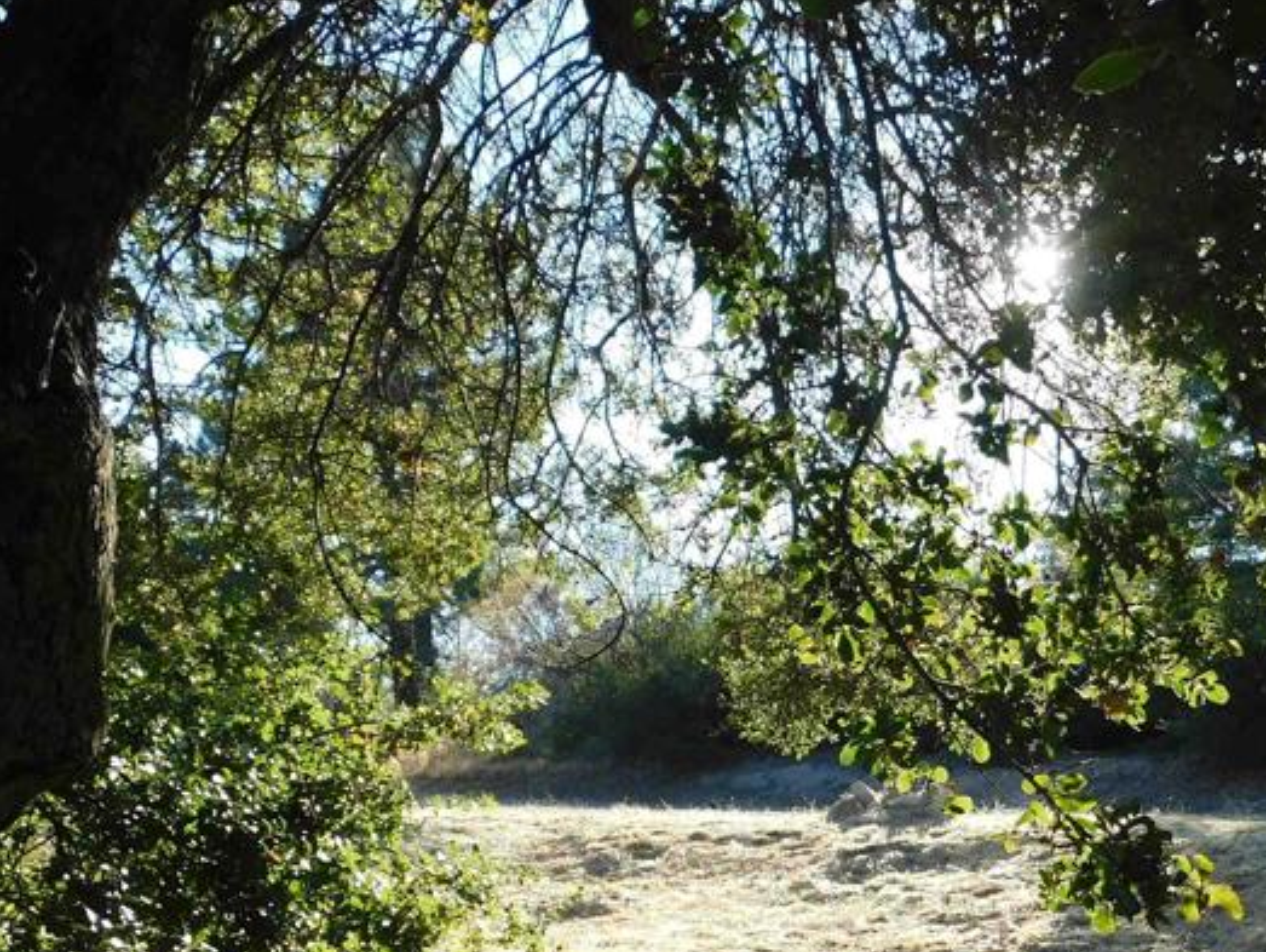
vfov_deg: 31.6
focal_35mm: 45
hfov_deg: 41.9
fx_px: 1647
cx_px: 750
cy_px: 717
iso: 125
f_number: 3
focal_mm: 4
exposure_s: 1/400
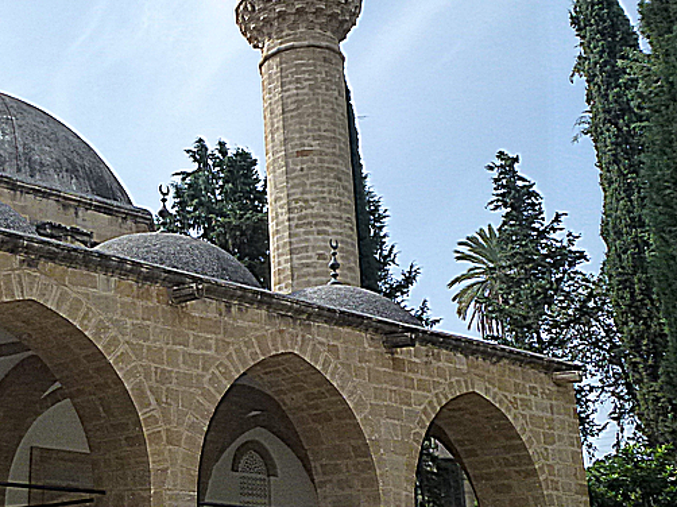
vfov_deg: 29.6
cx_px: 50
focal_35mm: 49
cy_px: 231
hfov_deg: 36.2
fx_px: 958
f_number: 4
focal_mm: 4.3
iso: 160
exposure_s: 1/800
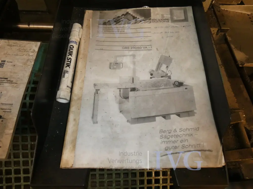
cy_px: 94
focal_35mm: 24
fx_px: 175
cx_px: 126
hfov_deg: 71.6
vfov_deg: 56.8
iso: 500
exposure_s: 1/60
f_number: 3.3
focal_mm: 4.3
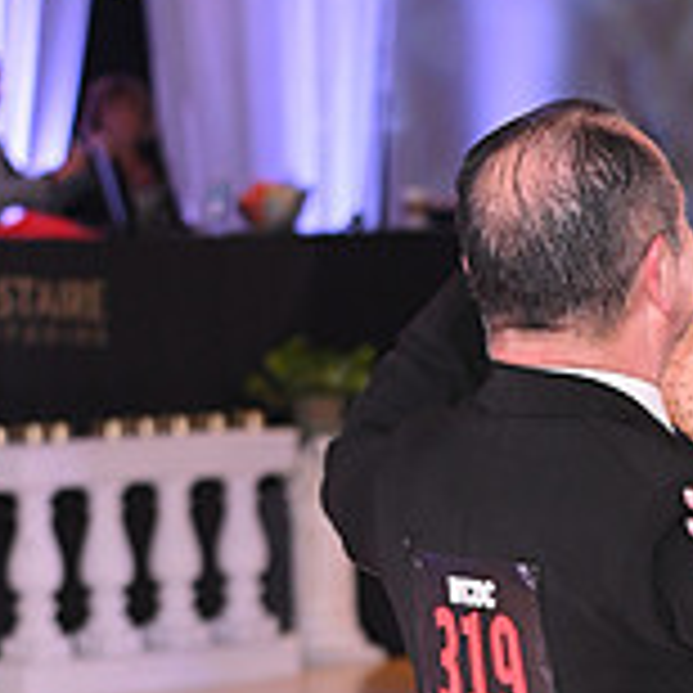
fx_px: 5934
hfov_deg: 6.7
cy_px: 1094
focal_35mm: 262
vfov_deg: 6.6
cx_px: 731
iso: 2000
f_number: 5
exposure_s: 1/200
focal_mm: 82
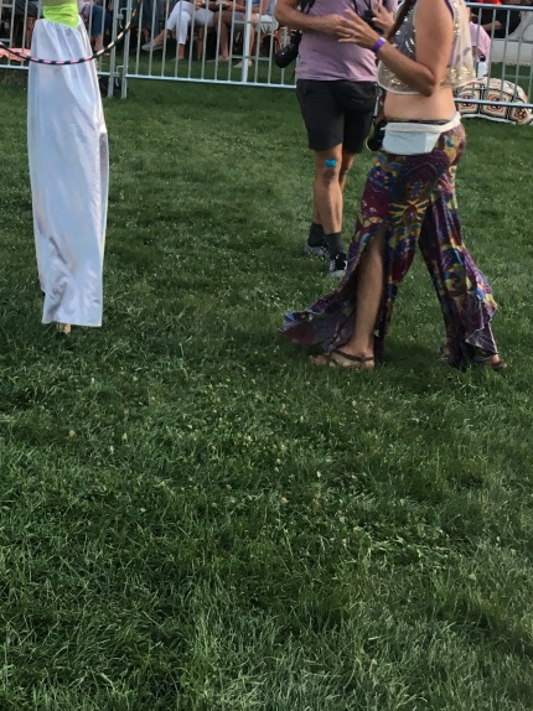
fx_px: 1418
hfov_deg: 20.9
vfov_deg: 27.0
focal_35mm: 69
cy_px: 40
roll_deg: -4.1
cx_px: 58
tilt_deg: -8.5
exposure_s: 1/40
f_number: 2.2
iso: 25
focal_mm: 4.15
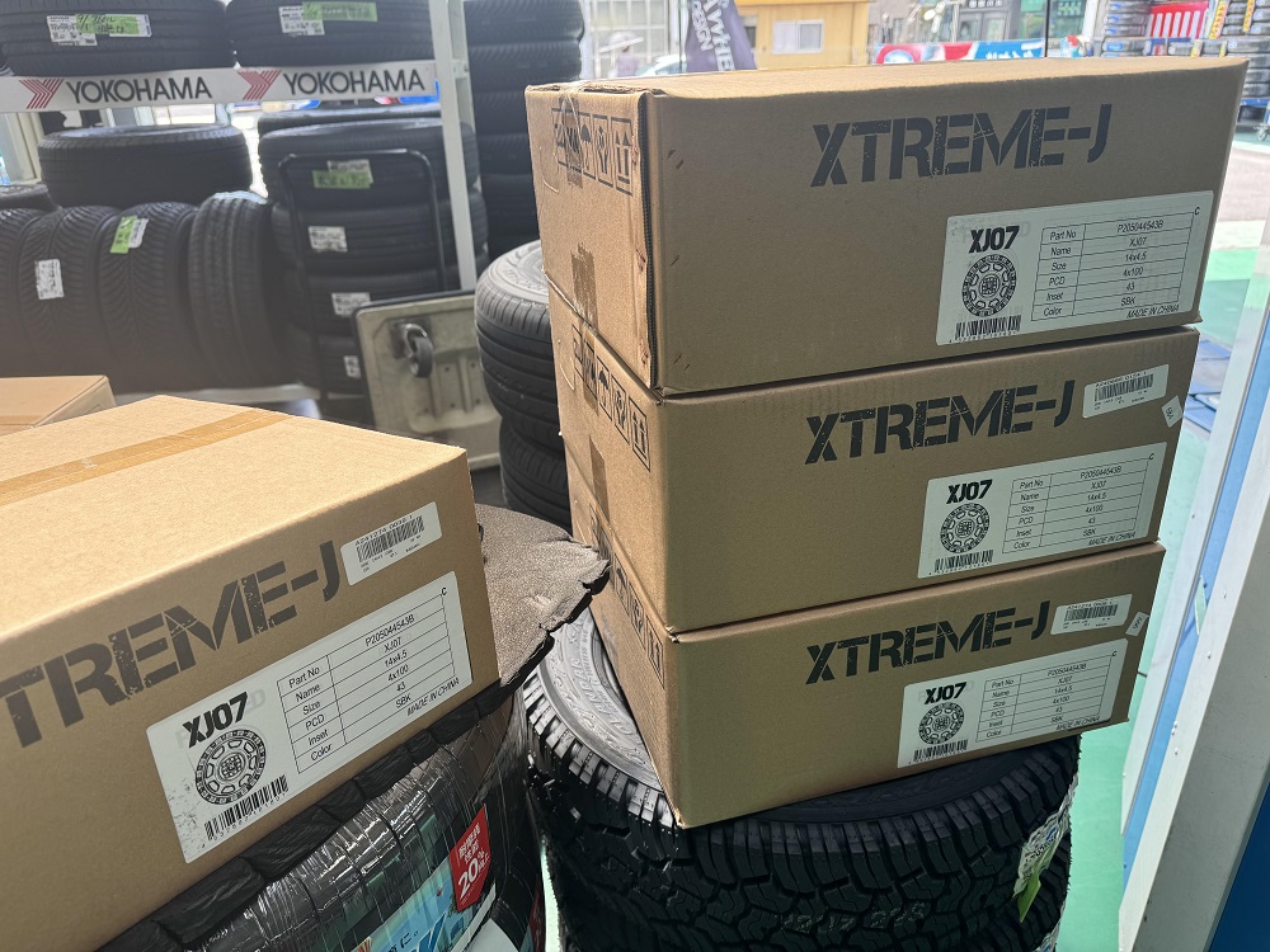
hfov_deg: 71.6
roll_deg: +2.2
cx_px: 635
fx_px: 881
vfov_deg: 56.8
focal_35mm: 24
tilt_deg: -25.6
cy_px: 476
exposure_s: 1/176
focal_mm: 6.76
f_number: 1.78
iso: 80
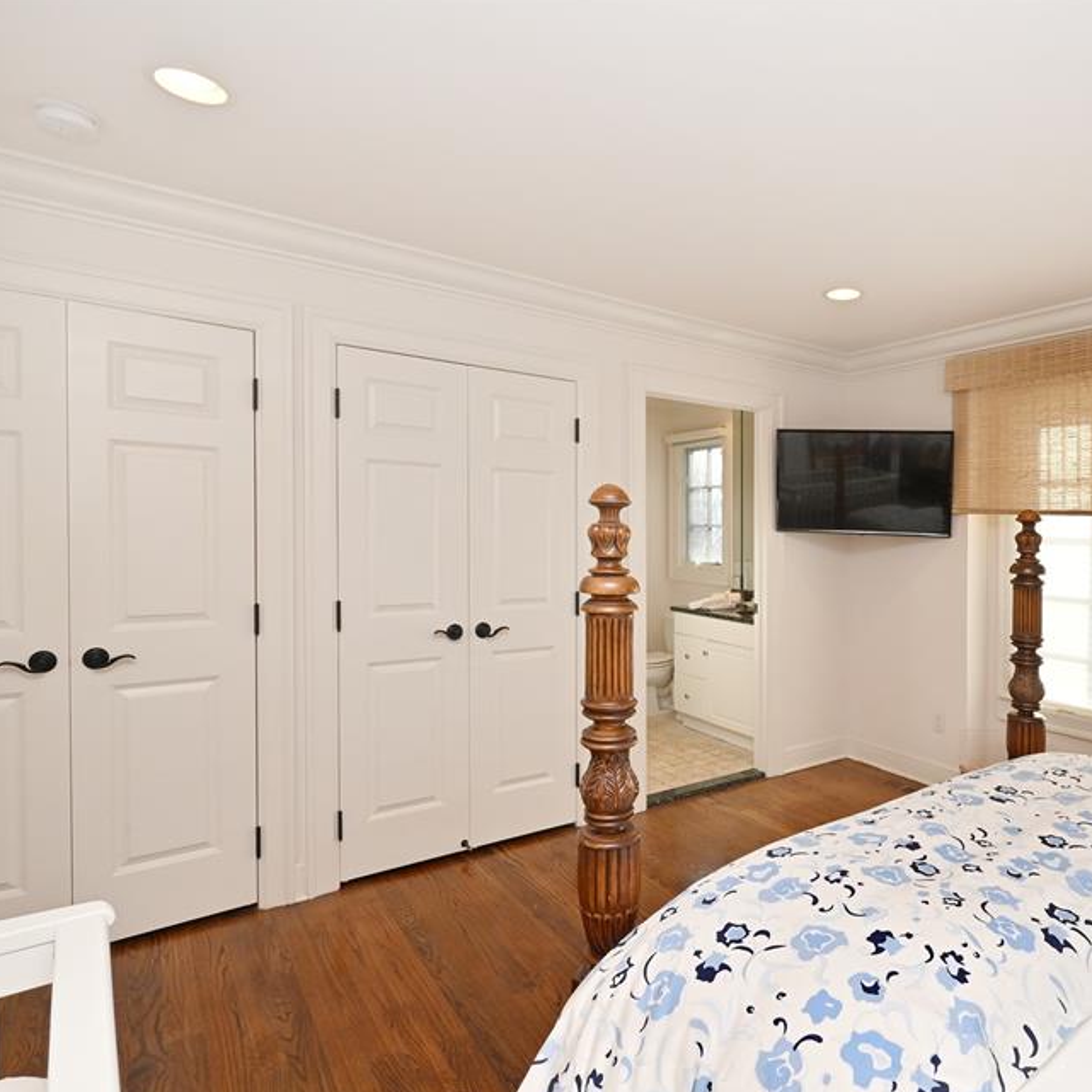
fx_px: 678
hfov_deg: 75.9
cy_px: 572
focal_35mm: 19
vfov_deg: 77.6
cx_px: 700
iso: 800
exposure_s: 1/60
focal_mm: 14
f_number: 14
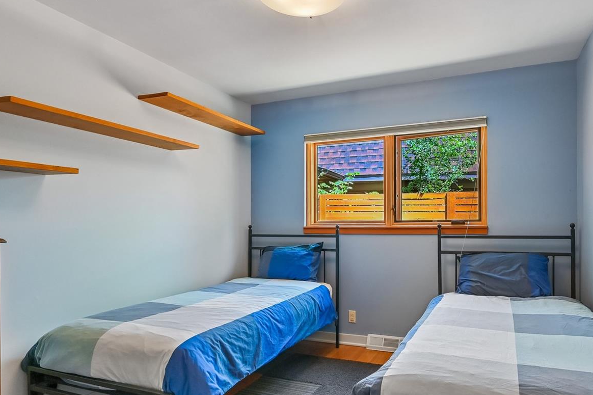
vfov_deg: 57.1
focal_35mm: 22
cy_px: 217
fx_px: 362
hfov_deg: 78.0
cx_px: 343
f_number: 10
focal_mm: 16
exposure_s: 1/15
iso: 400
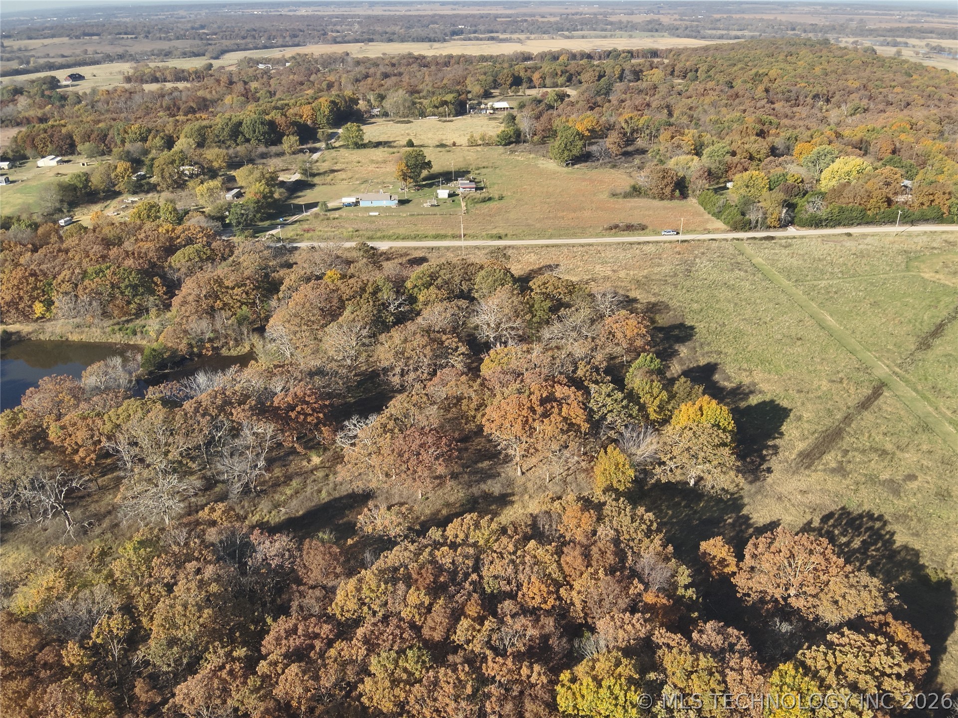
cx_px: 479
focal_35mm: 24
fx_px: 664
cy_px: 359
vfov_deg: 56.8
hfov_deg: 71.6
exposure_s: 1/640
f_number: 2.8
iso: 100
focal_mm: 4.4
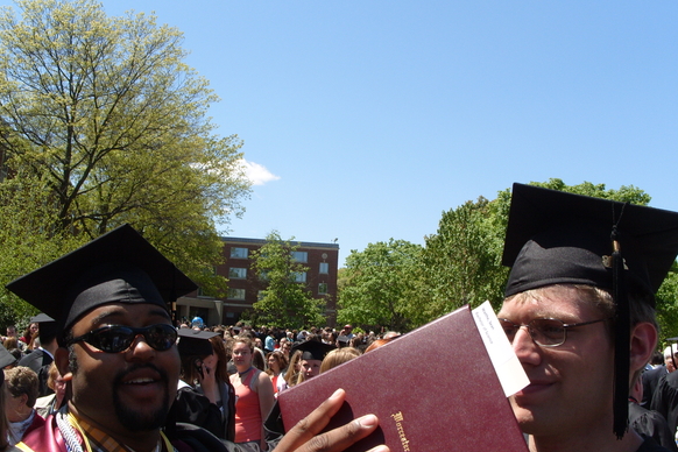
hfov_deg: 48.4
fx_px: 753
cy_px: 227
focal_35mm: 40
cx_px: 308
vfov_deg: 33.4
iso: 80
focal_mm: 7.8
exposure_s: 1/350
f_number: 6.3
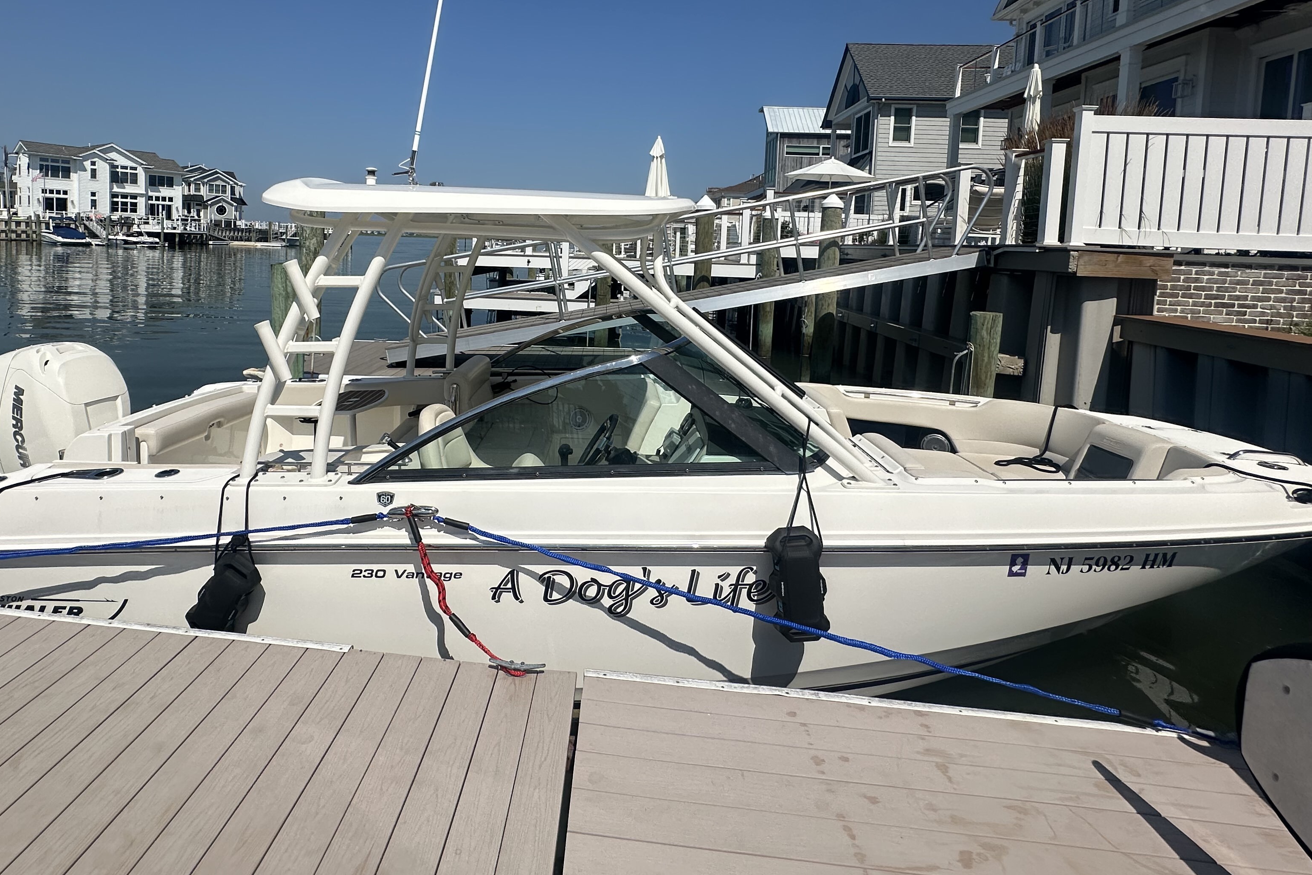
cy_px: 288
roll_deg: -1.6
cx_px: 568
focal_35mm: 19
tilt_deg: -3.3
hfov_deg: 86.4
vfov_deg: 62.9
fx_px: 692
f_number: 2.2
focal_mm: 2.22
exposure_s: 1/6494
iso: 50
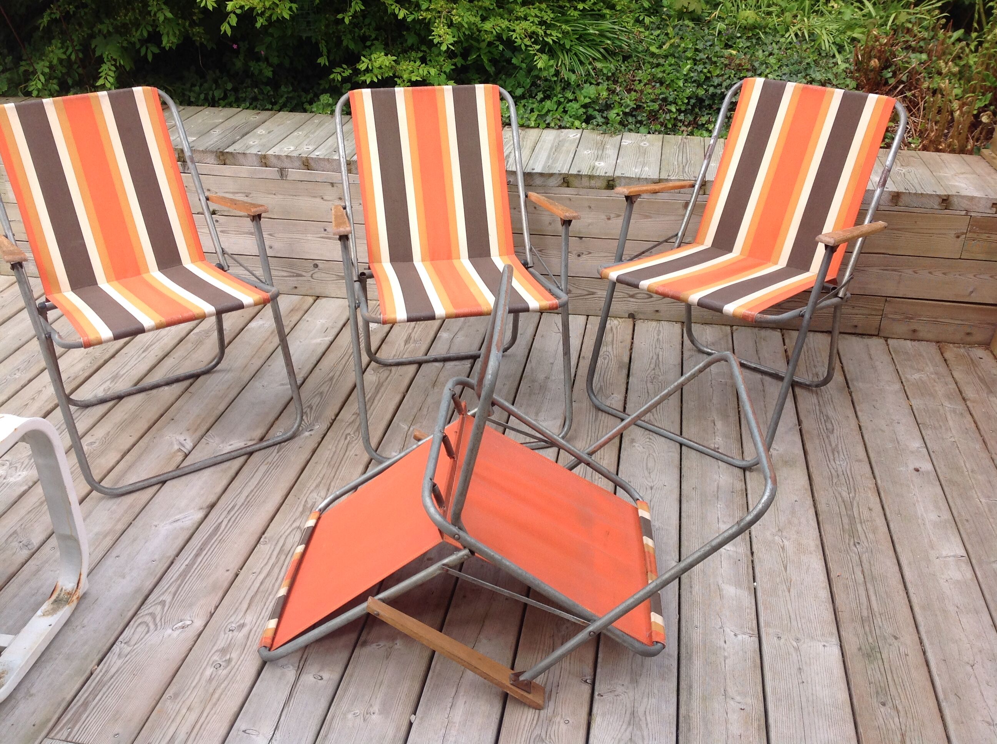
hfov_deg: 52.7
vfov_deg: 40.6
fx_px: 1007
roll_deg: -3.0
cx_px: 498
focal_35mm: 35
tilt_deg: -27.6
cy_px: 372
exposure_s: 1/737
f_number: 2.4
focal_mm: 4.28
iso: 50
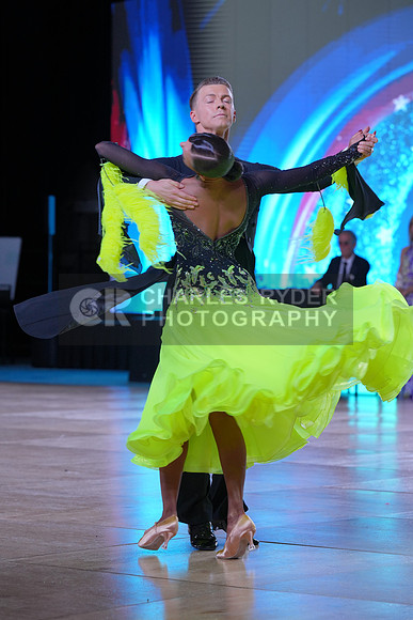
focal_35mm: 133
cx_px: 206
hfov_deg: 10.3
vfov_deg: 15.4
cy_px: 310
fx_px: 2287
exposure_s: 1/400
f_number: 5.6
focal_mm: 133
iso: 1250
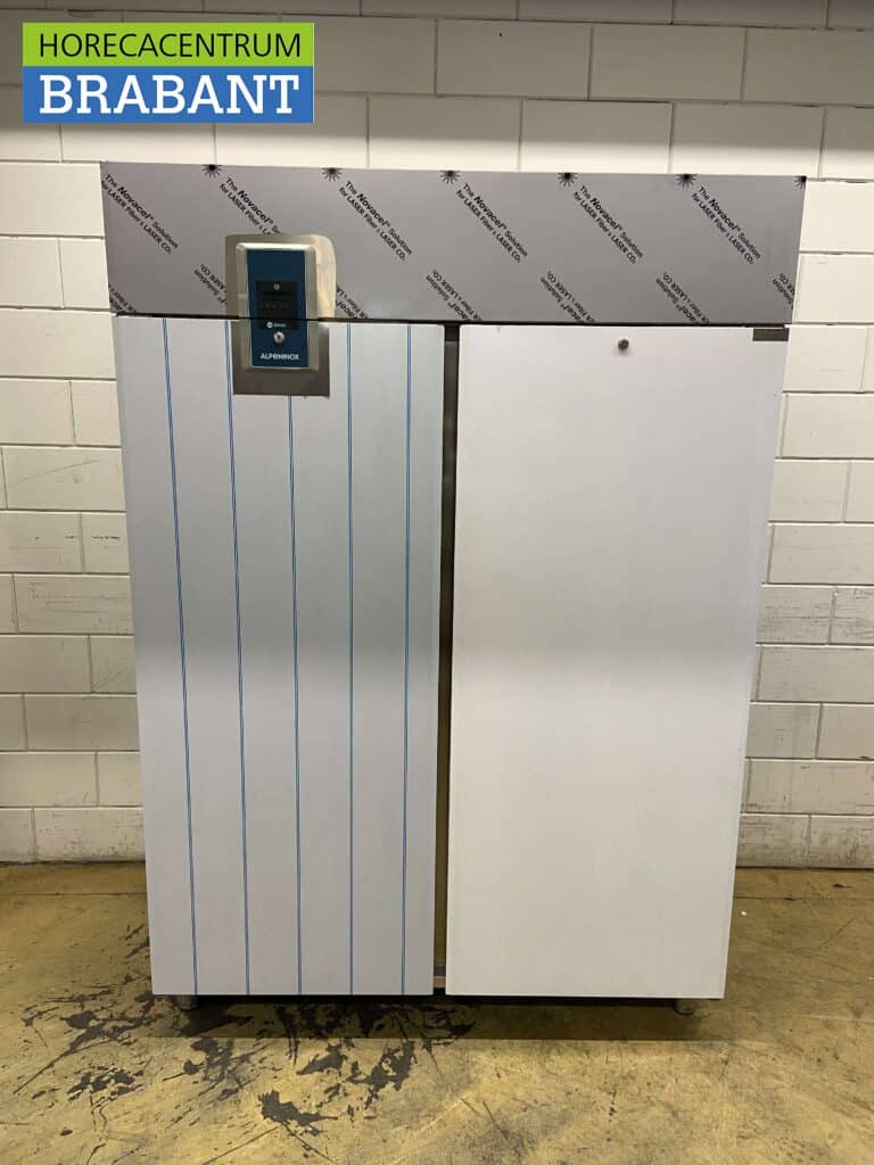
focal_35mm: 26
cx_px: 437
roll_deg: -1.3
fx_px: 875
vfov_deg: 67.3
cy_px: 582
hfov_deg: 53.1
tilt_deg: -13.2
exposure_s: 1/50
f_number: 1.8
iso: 160
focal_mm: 4.25
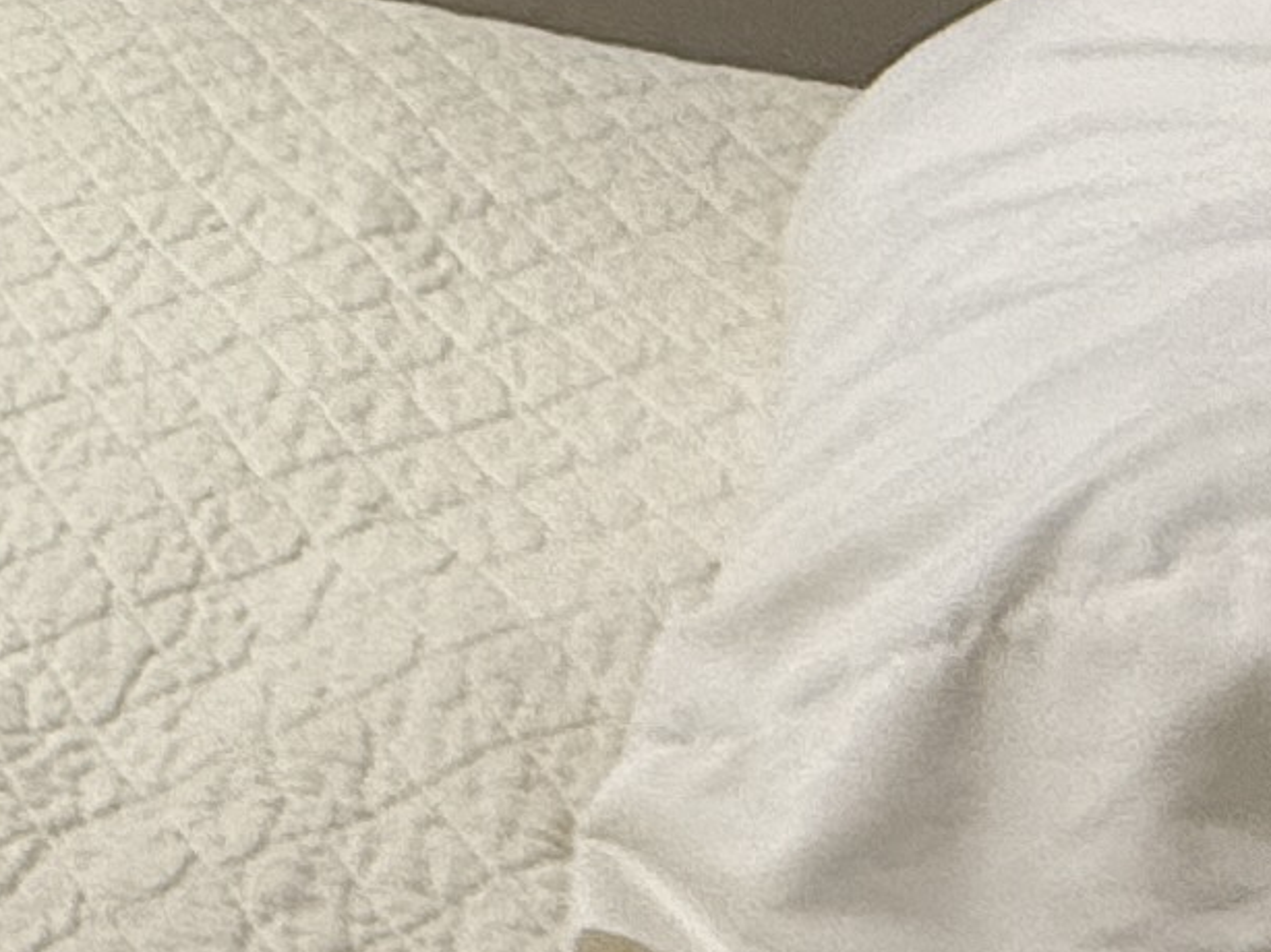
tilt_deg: -7.1
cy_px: -739
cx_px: -1828
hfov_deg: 14.1
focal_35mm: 92
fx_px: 3377
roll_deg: +2.0
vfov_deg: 14.3
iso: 320
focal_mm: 2.22
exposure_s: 1/120
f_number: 2.2
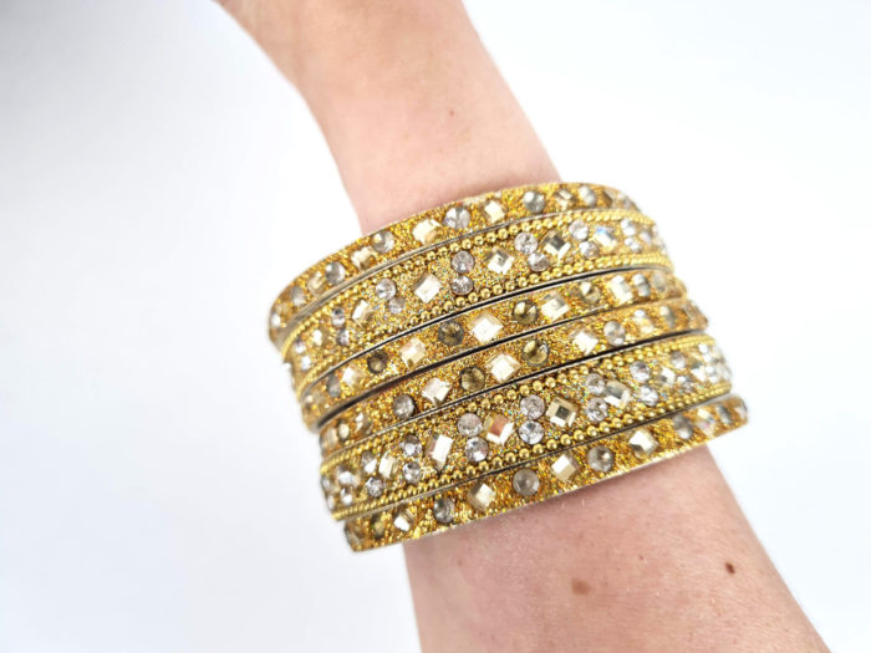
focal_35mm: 26
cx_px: 436
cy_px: 326
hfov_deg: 67.3
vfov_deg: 53.1
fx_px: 654
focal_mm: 5.4
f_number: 1.8
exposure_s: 1/204
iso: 50
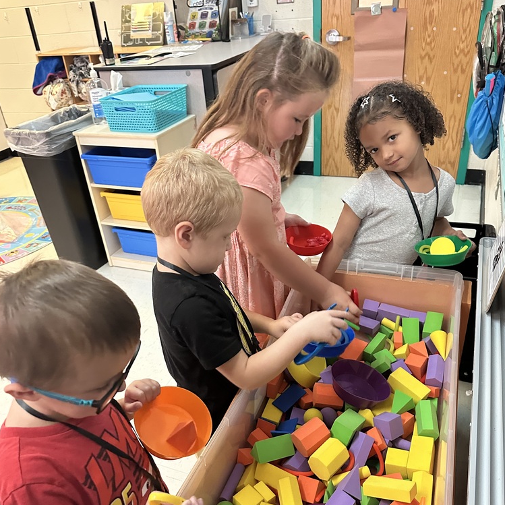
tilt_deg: -31.0
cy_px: 282
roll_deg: +5.7
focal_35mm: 29
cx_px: 249
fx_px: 479
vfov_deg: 55.5
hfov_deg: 55.6
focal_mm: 6.86
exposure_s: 1/40
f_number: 1.78
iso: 800
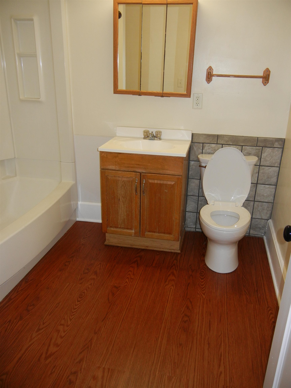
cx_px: 146
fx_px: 336
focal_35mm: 30
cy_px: 194
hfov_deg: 46.8
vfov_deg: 60.0
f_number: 3.5
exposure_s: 1/30
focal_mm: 5.4
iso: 200
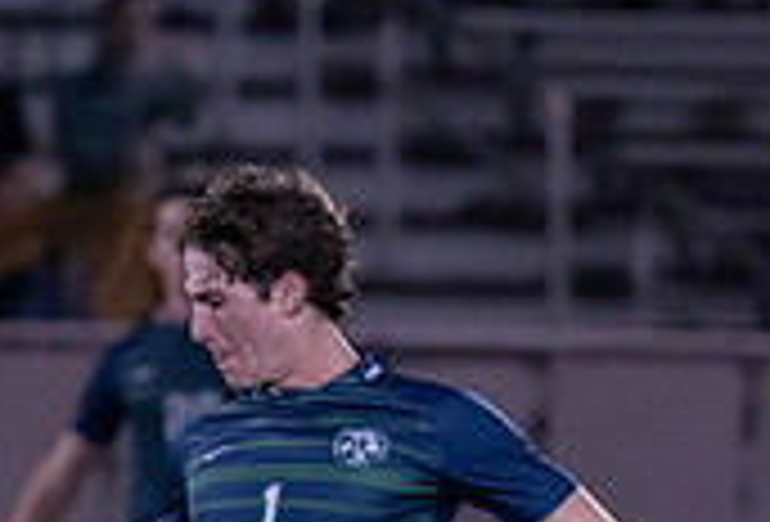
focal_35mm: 1262
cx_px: 347
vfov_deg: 1.1
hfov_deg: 1.6
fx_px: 27137
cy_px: 773
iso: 3200
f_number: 2.8
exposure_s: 1/1000
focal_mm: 200
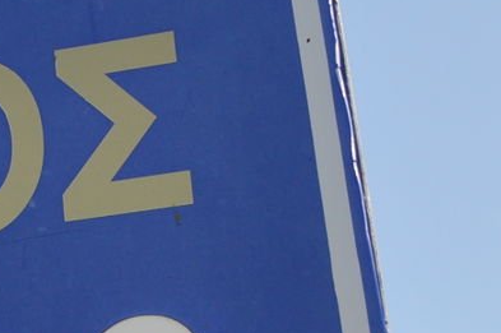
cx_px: -529
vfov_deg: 7.8
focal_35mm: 176
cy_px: 122
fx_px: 2446
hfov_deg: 10.6
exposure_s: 1/500
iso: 320
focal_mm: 24
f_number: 8
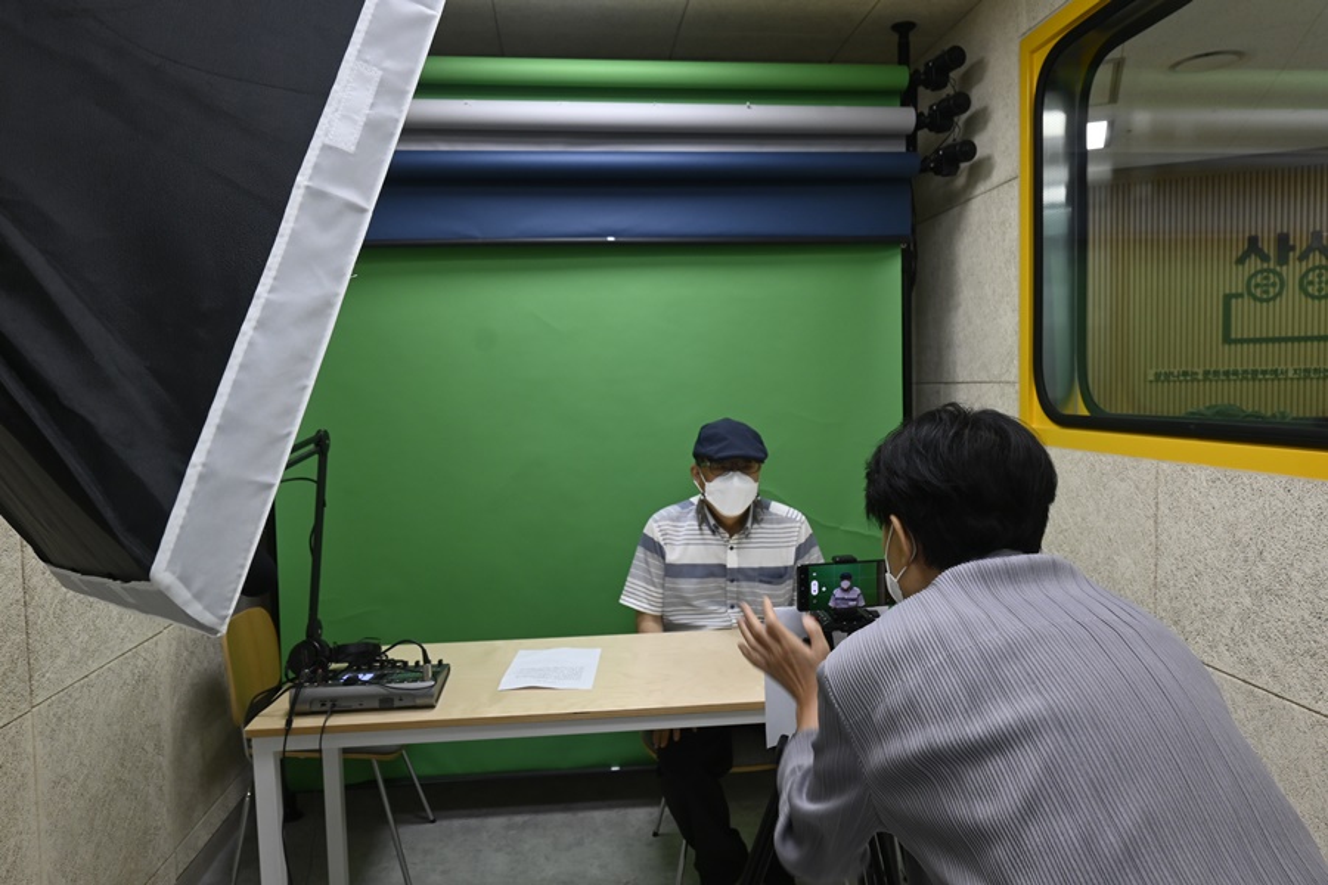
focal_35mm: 24
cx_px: 664
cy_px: 442
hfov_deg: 73.7
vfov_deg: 53.1
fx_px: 885
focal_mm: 16
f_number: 6.3
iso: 640
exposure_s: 1/80
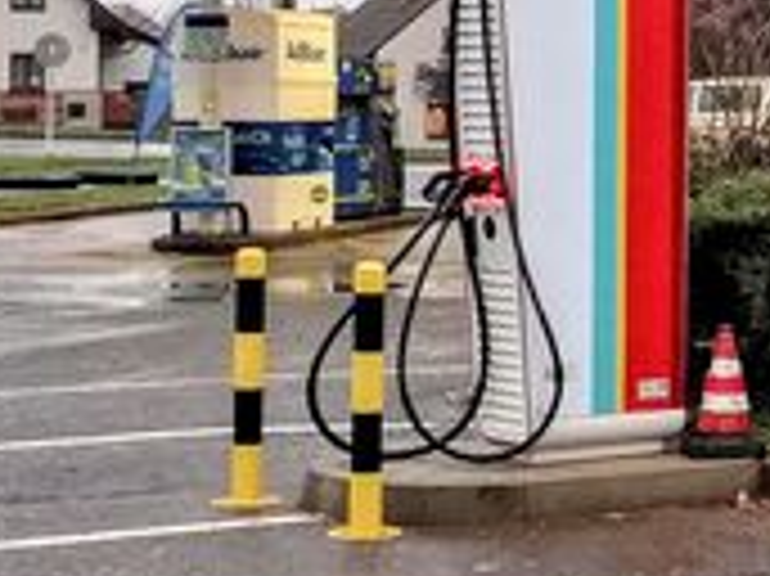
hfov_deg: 15.2
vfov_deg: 11.8
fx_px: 2779
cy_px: 81
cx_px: 923
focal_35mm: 125
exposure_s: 1/33.3
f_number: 1.8
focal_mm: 5.3
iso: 100
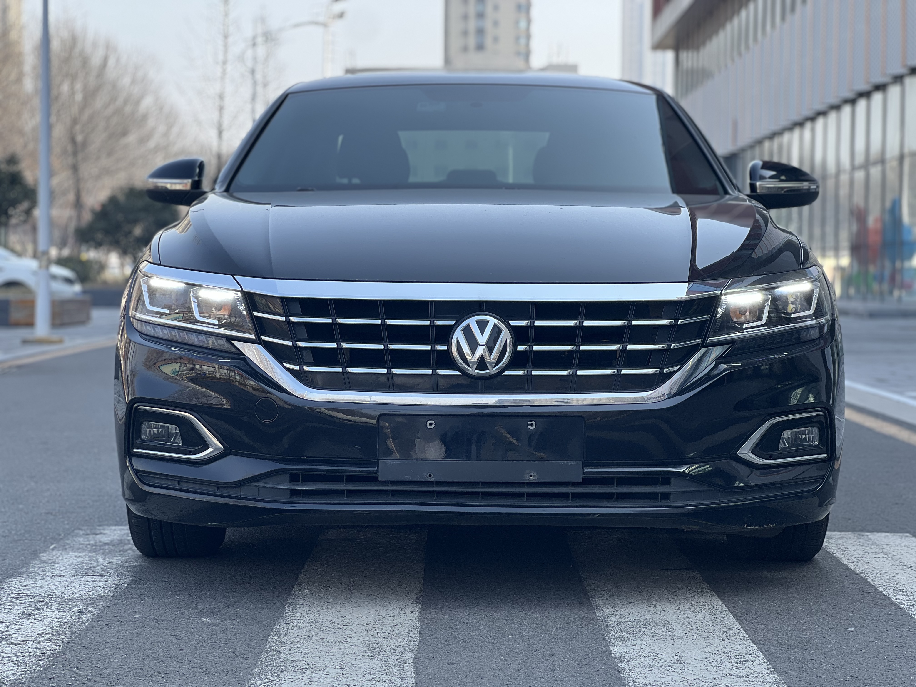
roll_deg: +0.2
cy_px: 344
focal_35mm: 77
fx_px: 2038
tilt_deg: -1.5
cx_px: 458
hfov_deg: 25.3
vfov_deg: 19.1
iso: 20
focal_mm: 9
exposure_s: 1/131
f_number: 2.8
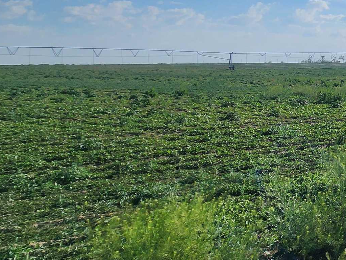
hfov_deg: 31.3
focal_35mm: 39
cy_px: 48
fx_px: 390
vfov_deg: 35.5
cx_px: 488
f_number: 2.2
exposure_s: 1/5717
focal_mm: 2.2
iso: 50
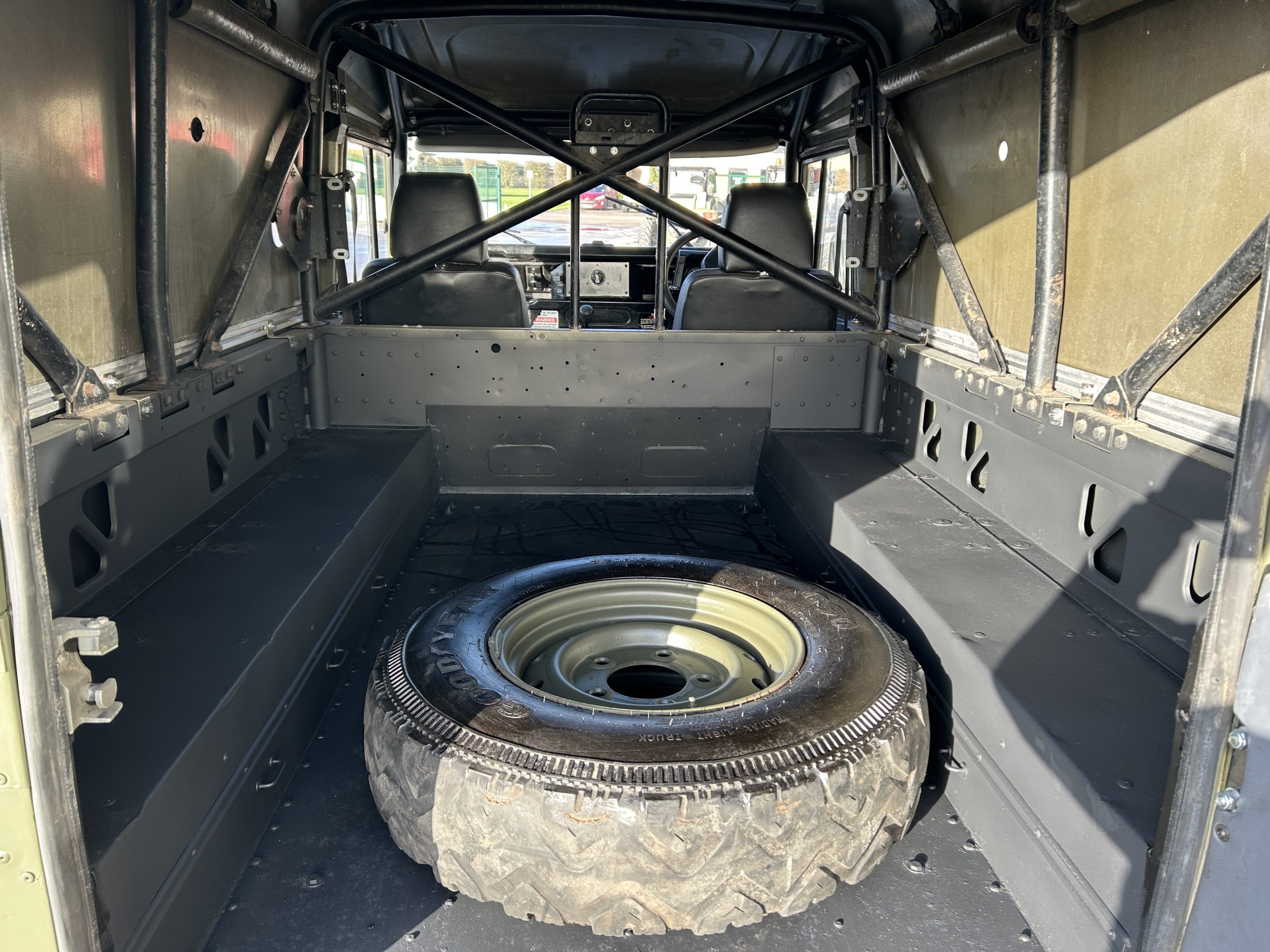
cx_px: 635
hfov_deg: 67.3
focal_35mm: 26
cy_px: 476
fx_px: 954
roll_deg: -2.6
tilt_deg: -16.2
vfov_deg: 53.1
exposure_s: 1/135
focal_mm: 5.7
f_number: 1.5
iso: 40
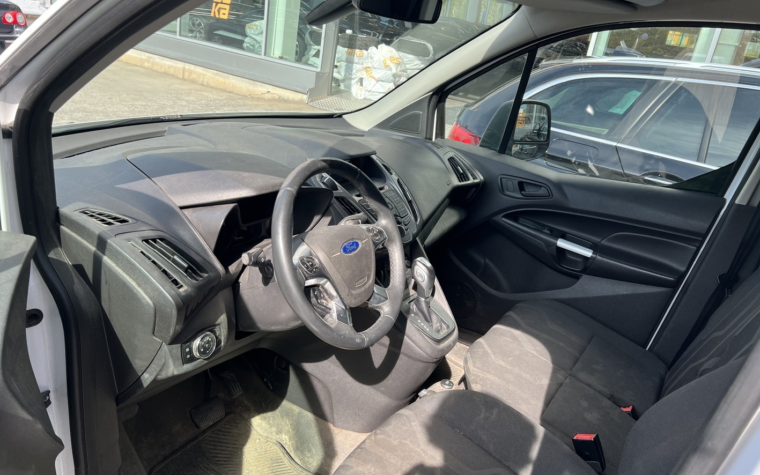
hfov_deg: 66.5
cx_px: 375
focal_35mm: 28
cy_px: 234
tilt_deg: -20.5
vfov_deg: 44.6
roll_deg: -8.5
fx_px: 580
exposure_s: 1/628
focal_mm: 5.7
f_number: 1.5
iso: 50
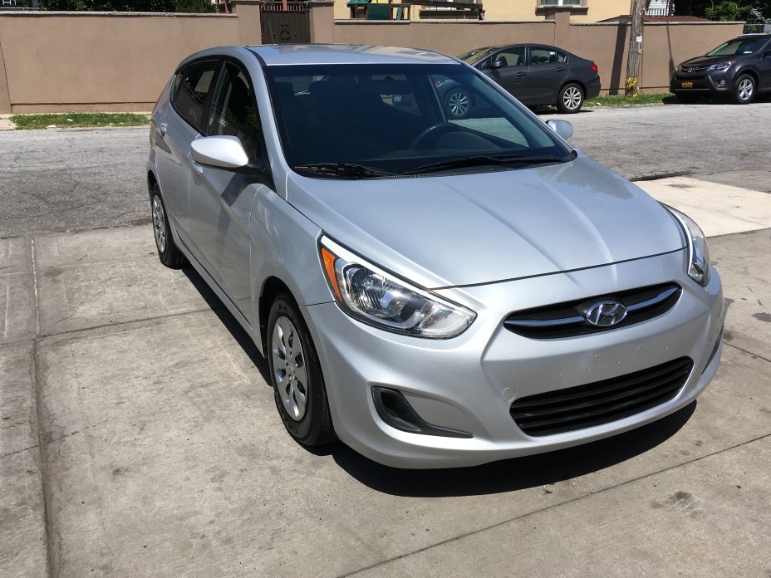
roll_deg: +1.8
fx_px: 713
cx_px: 397
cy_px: 273
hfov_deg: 56.8
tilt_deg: -17.7
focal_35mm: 32
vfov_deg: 44.1
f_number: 2.2
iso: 25
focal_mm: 4.15
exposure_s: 1/2481
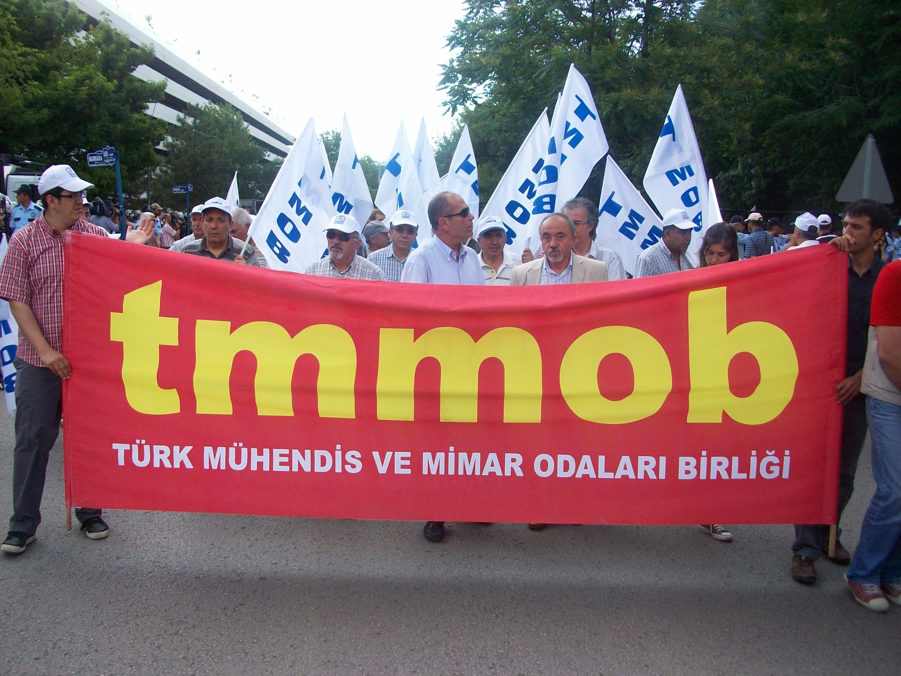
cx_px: 450
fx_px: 885
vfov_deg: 41.8
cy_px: 338
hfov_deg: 54.0
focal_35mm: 34
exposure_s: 1/372
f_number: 2.8
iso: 80
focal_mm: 5.7
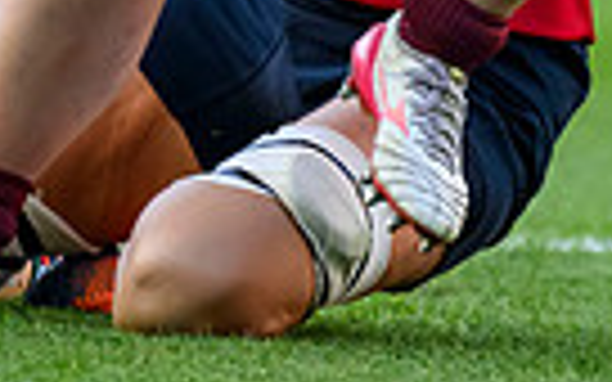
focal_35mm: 2842
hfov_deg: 0.7
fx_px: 47402
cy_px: -607
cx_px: 286
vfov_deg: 0.5
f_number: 4
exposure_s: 1/2000
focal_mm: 560
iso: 4000
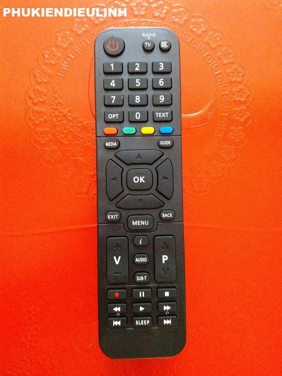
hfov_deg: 51.4
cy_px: 188
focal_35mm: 27
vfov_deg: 65.3
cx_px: 141
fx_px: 293
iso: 800
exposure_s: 1/9
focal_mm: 3.7
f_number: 1.9
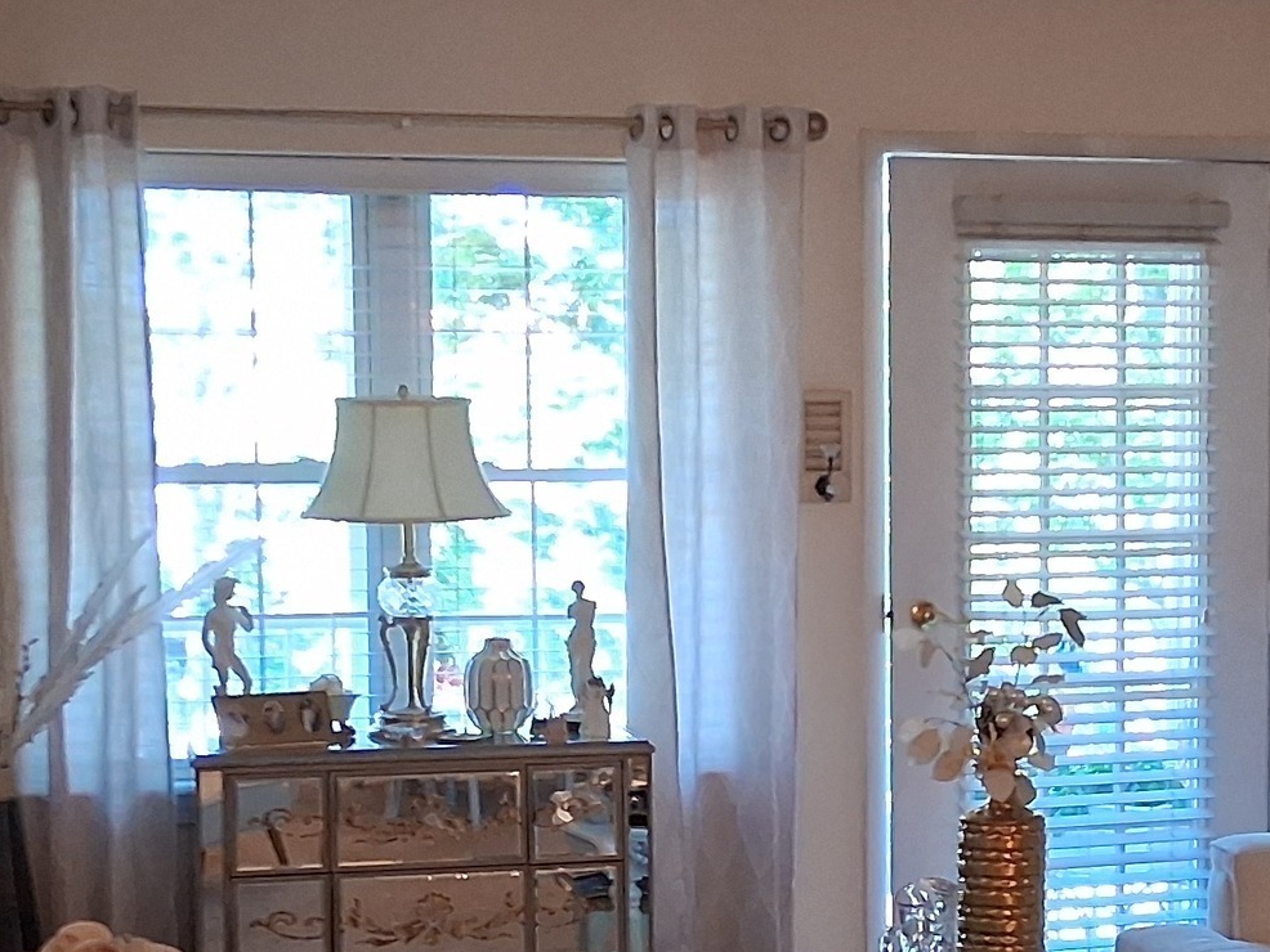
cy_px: 661
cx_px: 868
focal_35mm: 81
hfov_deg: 24.0
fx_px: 2972
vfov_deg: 18.1
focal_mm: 3.98
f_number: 1.8
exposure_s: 1/100
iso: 320
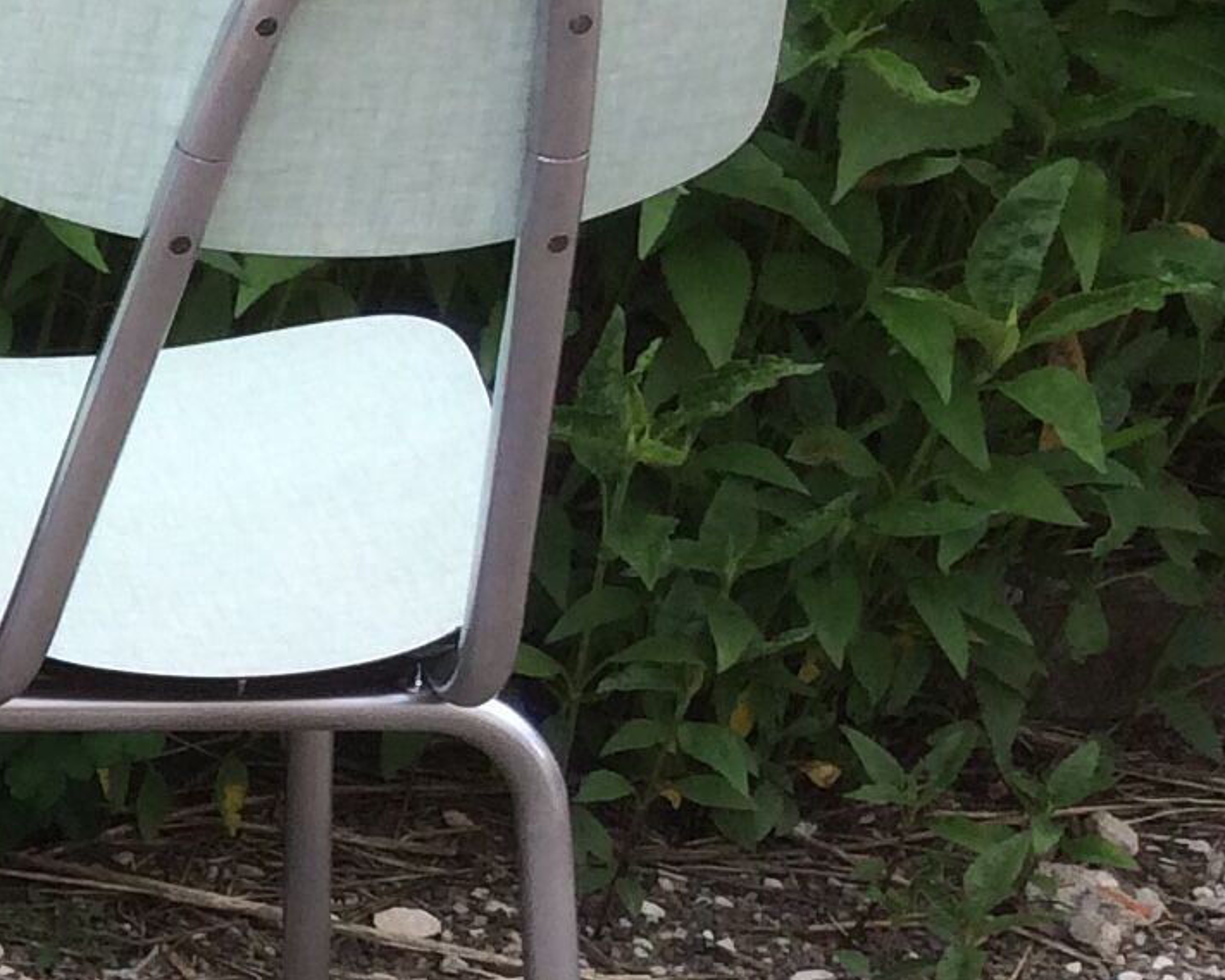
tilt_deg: -24.9
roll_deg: -1.3
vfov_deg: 11.8
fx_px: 4714
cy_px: 729
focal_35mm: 130
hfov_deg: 12.3
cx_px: -1532
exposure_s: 1/363
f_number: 2.2
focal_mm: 4.15
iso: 32
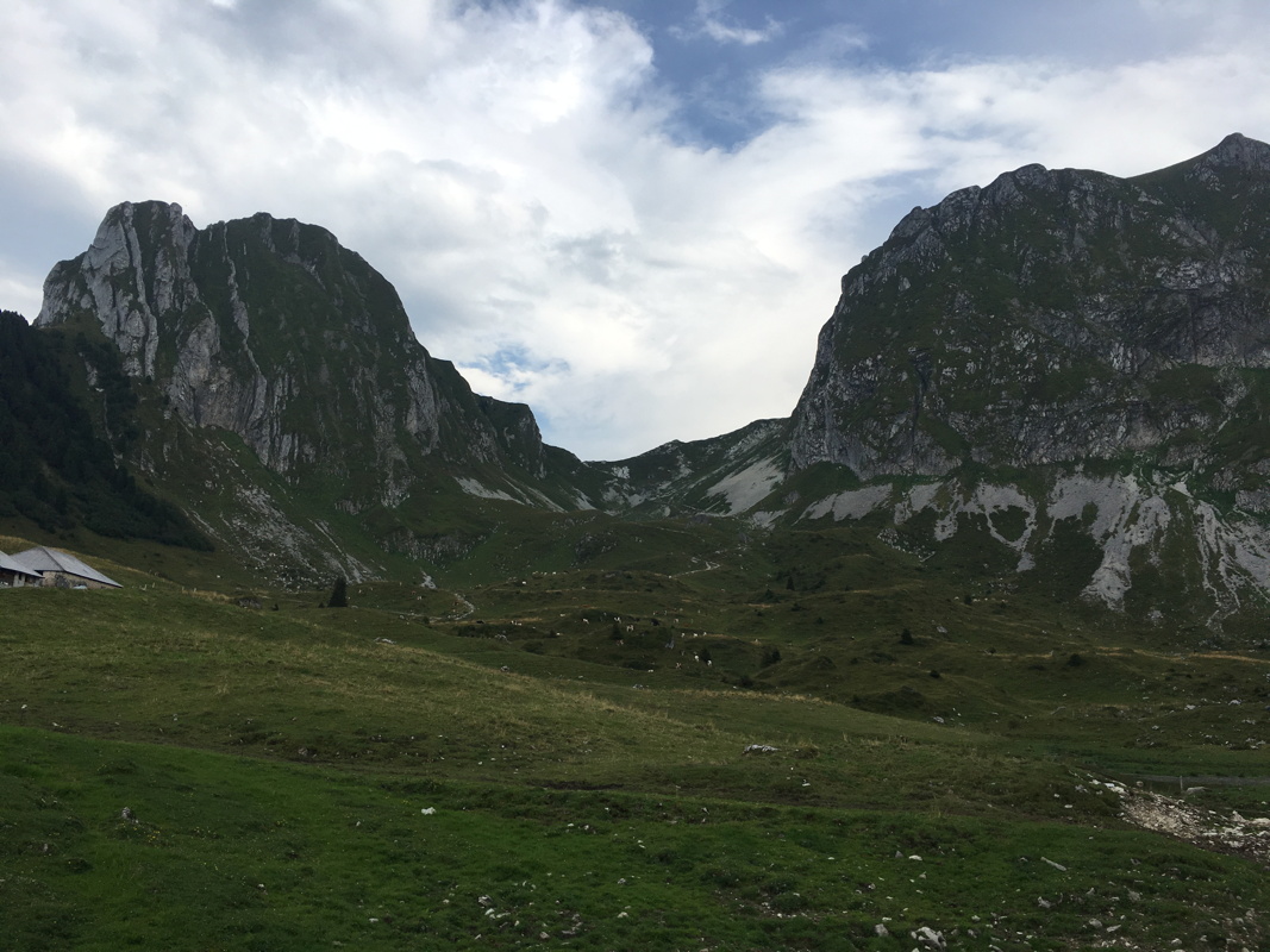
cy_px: 476
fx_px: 1064
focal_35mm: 29
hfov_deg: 61.7
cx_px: 635
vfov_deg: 48.2
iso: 25
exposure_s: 1/1570
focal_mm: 4.15
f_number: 2.2
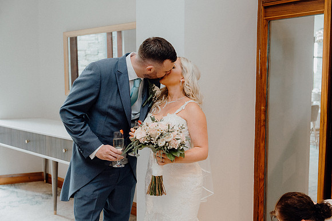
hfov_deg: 49.5
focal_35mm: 39
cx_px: 166
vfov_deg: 34.2
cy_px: 110
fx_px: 360
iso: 2500
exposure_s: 1/200
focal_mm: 39
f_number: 3.5
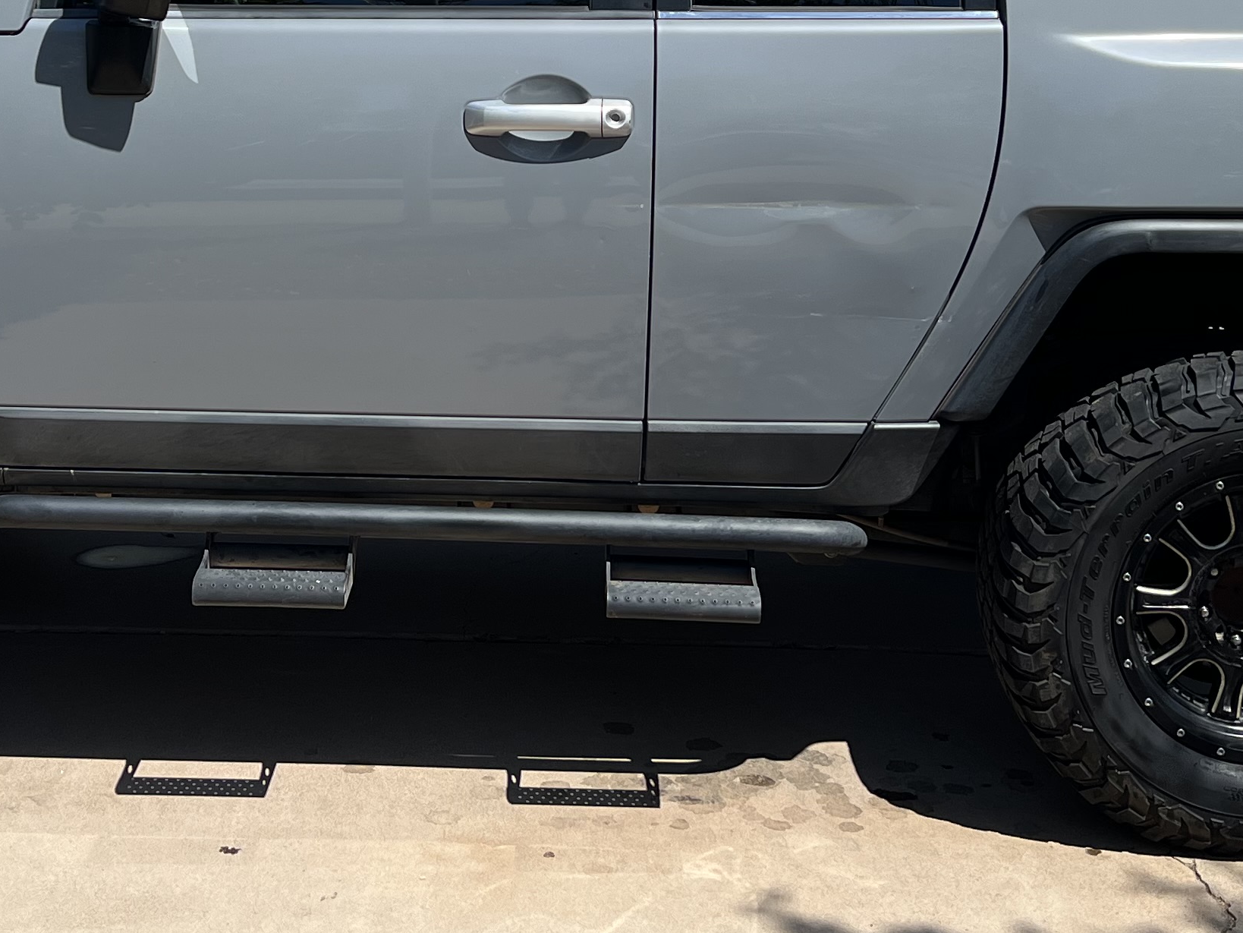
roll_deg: +1.0
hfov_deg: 30.2
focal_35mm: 64
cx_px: 489
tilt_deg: -3.6
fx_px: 2298
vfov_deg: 22.3
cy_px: 67
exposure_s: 1/4115
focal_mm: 5.7
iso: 50
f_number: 1.5
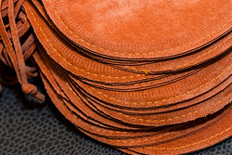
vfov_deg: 9.3
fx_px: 941
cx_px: 121
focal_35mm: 146
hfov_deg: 14.0
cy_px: -8
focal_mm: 63
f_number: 4.5
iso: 800
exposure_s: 1/100
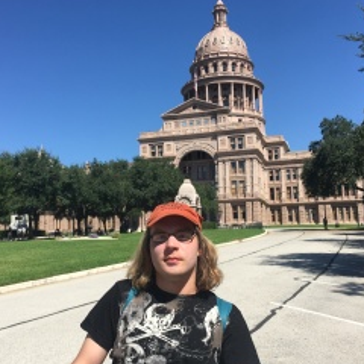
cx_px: 170
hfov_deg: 42.8
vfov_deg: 42.8
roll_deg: +1.6
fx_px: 464
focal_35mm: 39
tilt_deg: +8.0
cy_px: 191
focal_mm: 4.15
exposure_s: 1/1789
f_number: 2.2
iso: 25
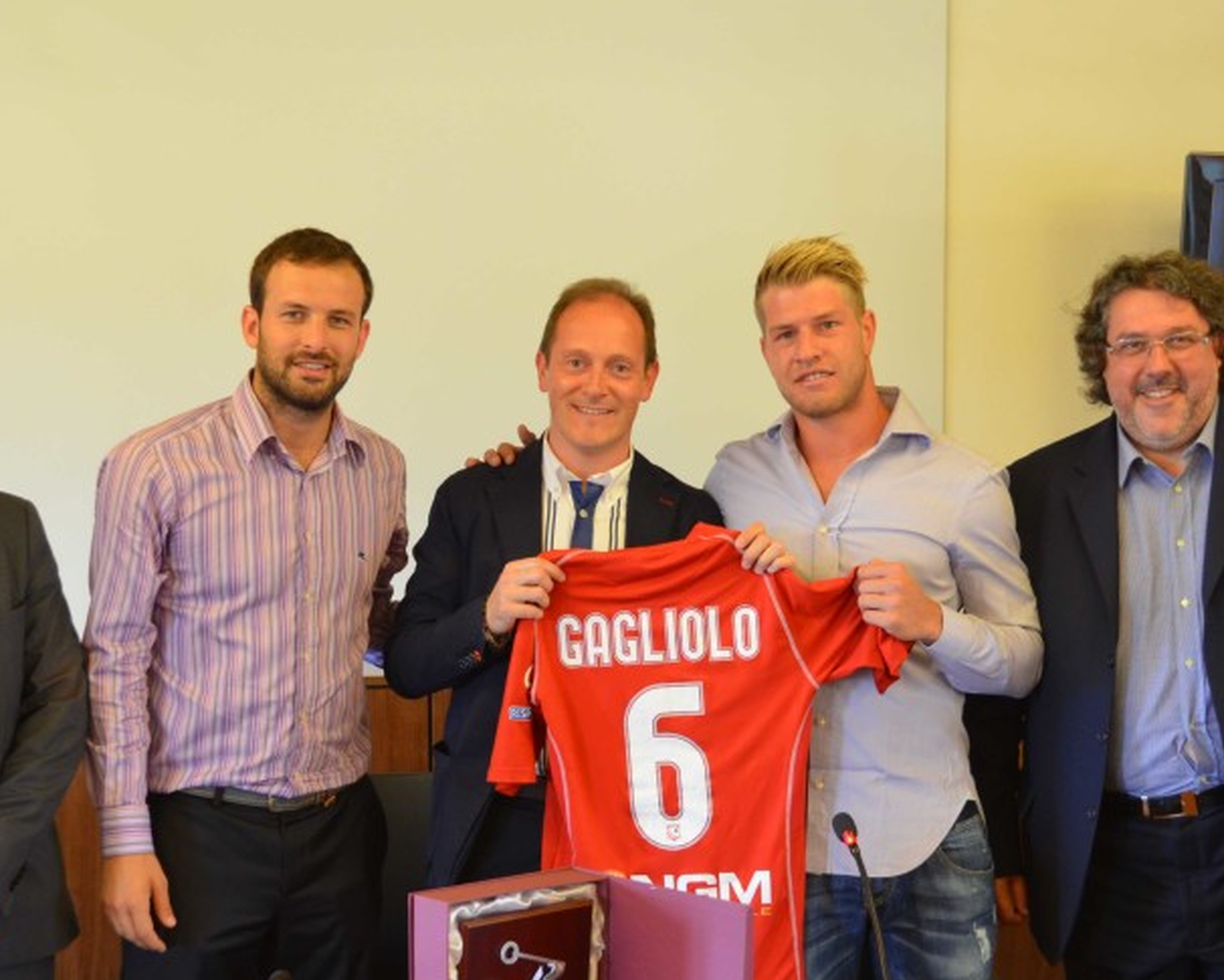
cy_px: 616
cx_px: 566
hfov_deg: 33.0
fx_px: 2065
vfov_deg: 26.6
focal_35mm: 57
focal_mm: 24
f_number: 4
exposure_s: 1/40
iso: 800
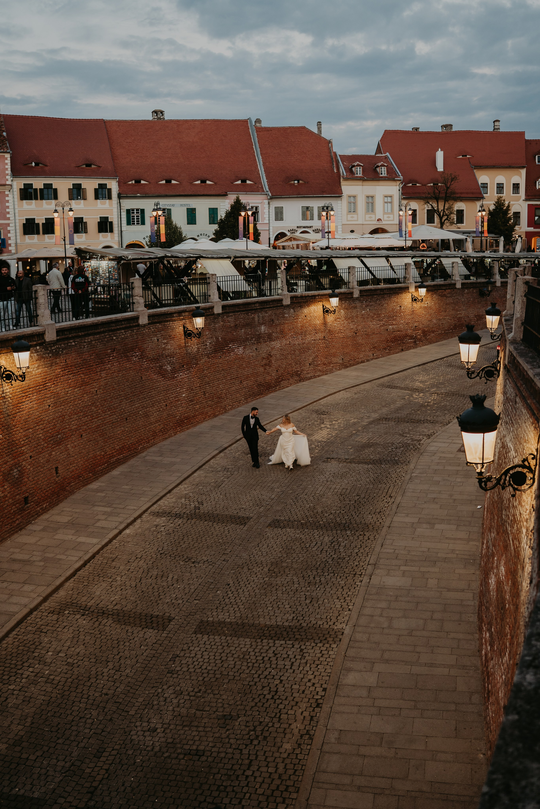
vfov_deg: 54.4
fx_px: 787
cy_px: 404
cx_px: 270
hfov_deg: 37.9
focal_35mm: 35
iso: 320
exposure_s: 1/125
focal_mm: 35
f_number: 2.2
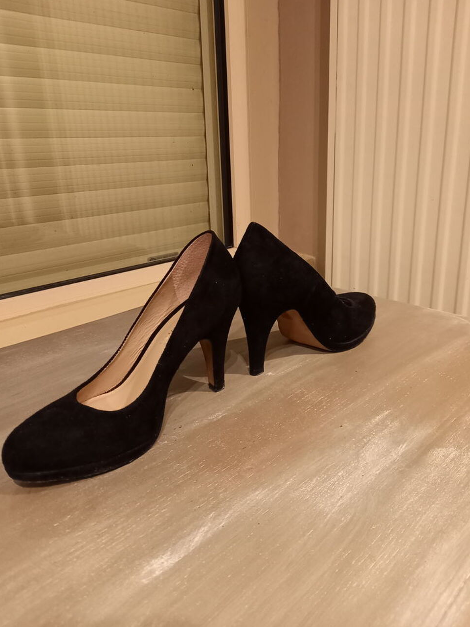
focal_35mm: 26
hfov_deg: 53.0
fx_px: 471
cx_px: 235
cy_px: 302
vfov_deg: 67.3
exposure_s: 1/25
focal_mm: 4.6
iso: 800
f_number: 2
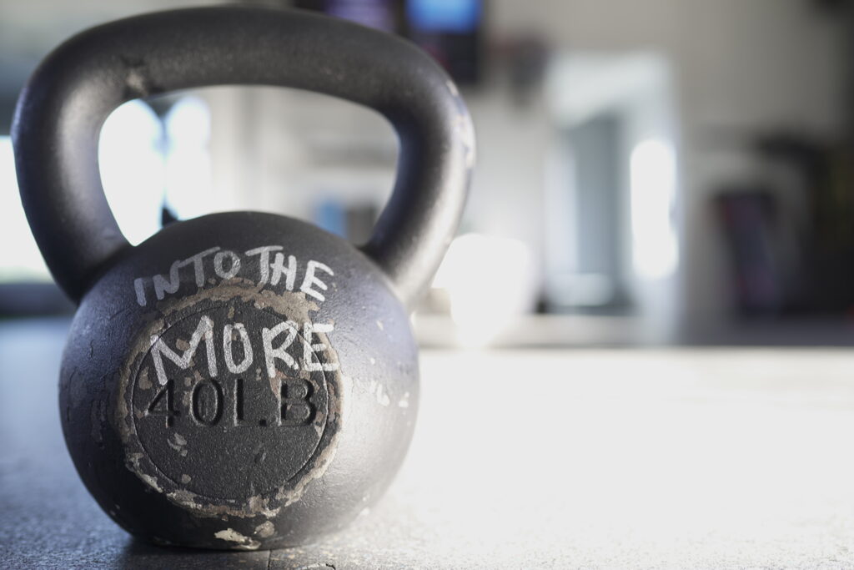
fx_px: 830
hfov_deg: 54.4
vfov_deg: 37.9
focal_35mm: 35
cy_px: 285
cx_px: 427
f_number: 2.5
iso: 100
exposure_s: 1/25
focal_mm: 35
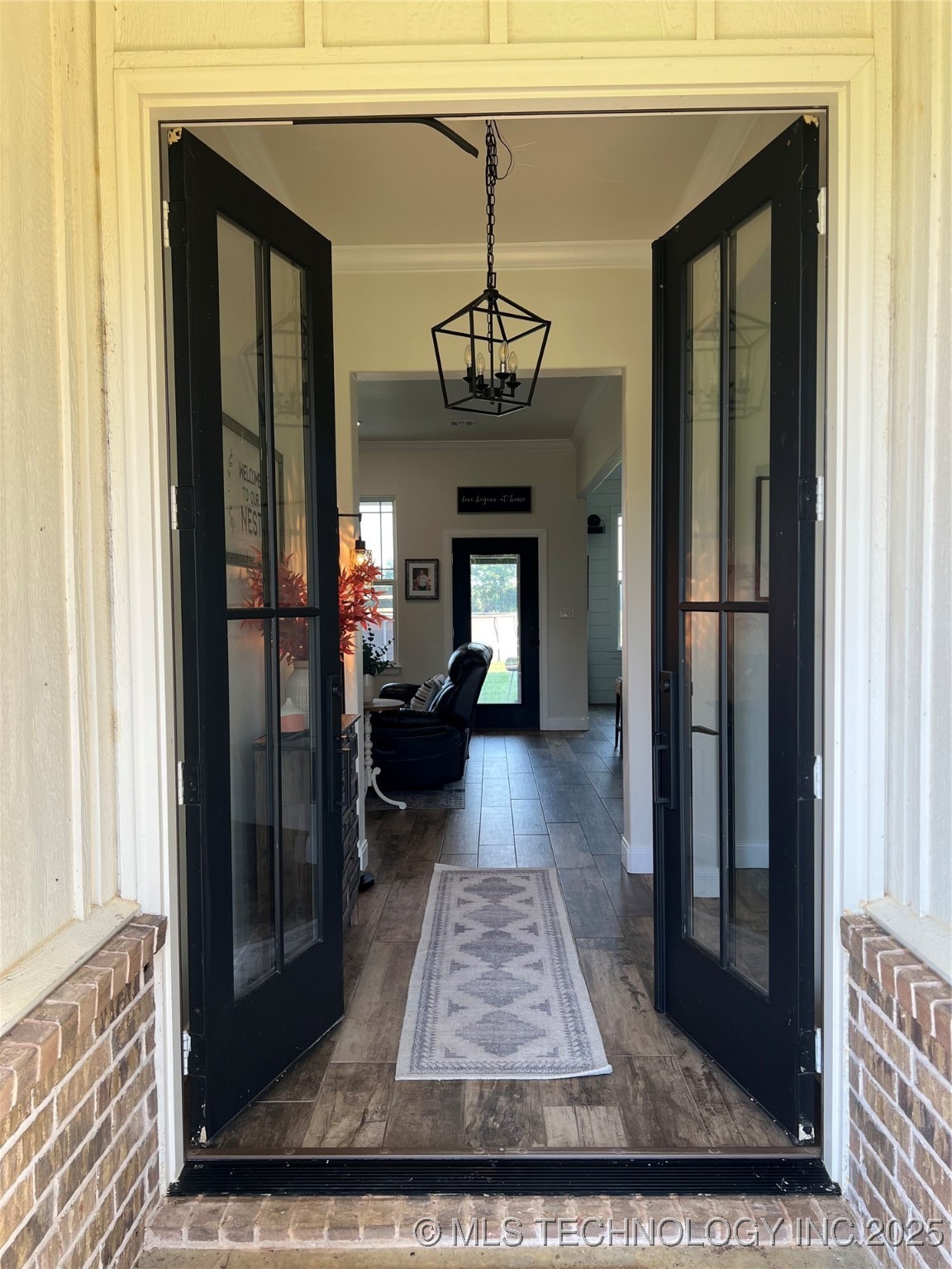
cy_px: 634
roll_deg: +0.9
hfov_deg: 53.1
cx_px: 476
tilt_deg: -2.0
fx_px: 953
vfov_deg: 67.3
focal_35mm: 26
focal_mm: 5.7
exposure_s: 1/121
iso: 40
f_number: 1.5
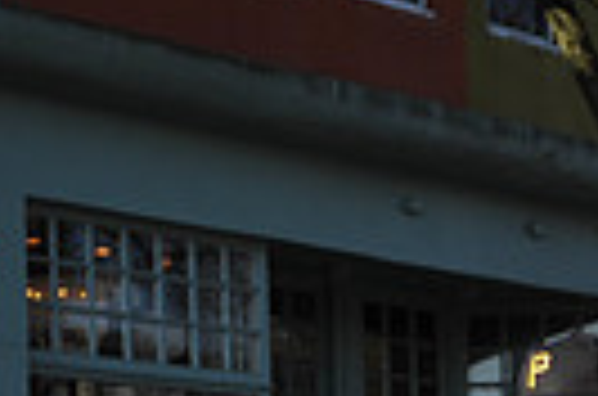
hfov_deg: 12.1
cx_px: 724
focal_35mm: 166
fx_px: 2751
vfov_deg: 7.9
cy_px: 734
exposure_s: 1/4000
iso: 400
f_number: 2.8
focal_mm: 38
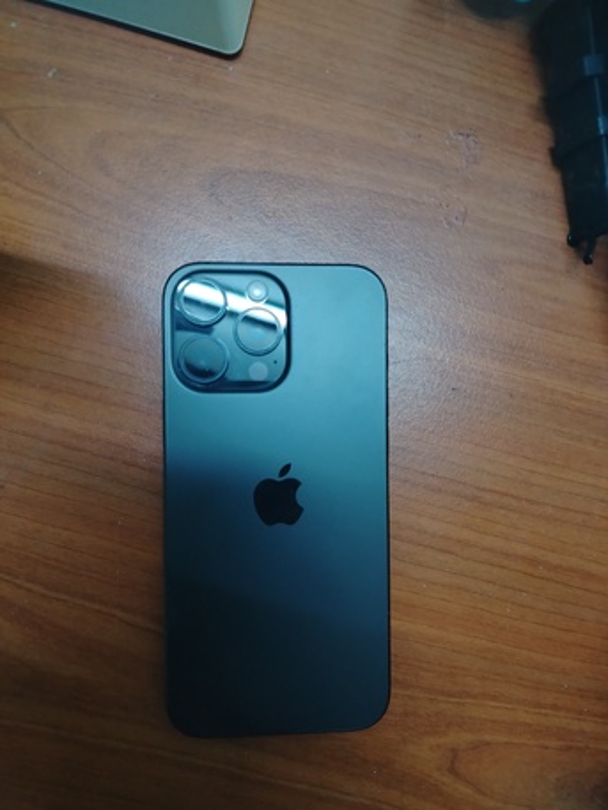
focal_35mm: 24
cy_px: 405
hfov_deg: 56.8
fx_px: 562
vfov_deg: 71.6
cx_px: 304
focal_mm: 5.25
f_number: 1.75
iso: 1778
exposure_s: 1/25
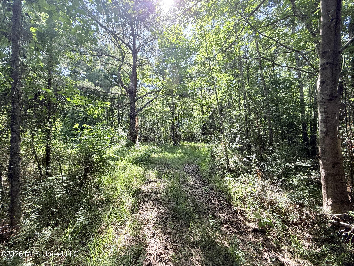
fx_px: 143
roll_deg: +0.5
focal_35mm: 14
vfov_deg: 85.7
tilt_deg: +2.9
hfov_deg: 102.1
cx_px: 177
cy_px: 133
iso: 50
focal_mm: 2.22
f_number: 2.2
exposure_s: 1/166
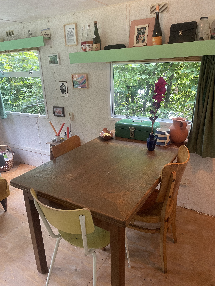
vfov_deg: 67.3
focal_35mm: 26
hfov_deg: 53.1
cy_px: 143
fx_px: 215
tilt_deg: -18.9
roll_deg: +2.6
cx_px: 108
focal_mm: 4.2
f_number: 1.6
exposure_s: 1/50
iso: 100
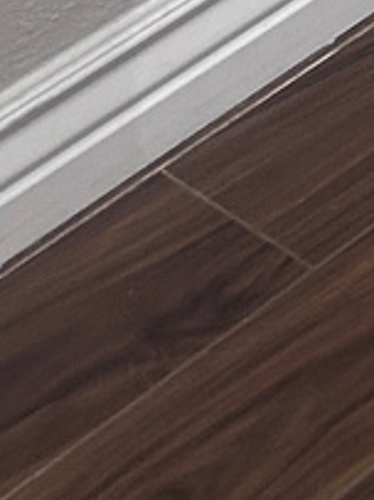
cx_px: 1380
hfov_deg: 6.4
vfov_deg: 8.3
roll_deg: +1.2
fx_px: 2841
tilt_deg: -16.3
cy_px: -1081
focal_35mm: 197
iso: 80
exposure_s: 1/60
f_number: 1.5
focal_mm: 5.7
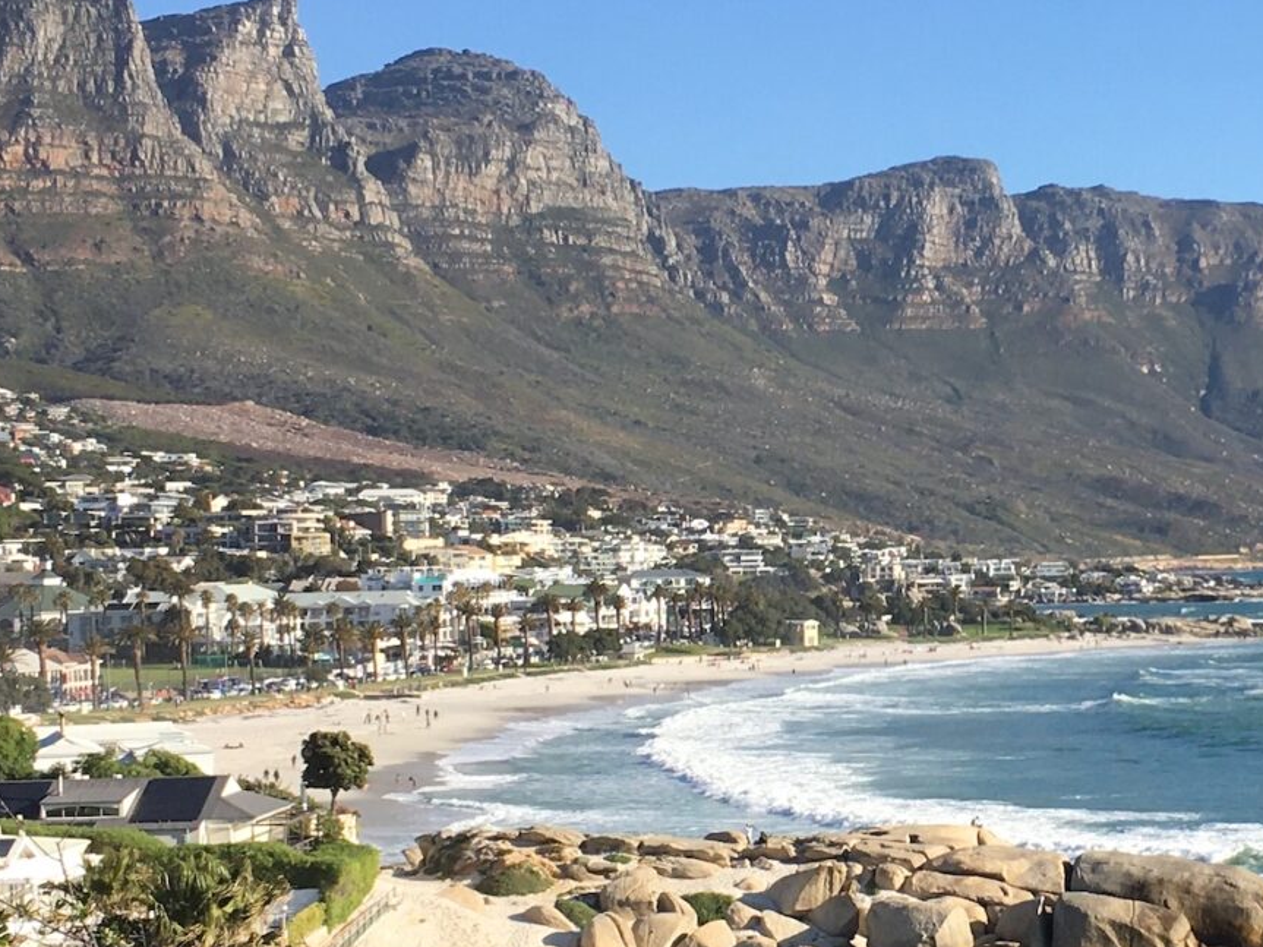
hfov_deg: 22.4
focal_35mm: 86
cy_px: 585
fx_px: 3137
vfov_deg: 17.1
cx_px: 1046
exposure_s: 1/1304
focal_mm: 4.15
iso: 25
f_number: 2.2
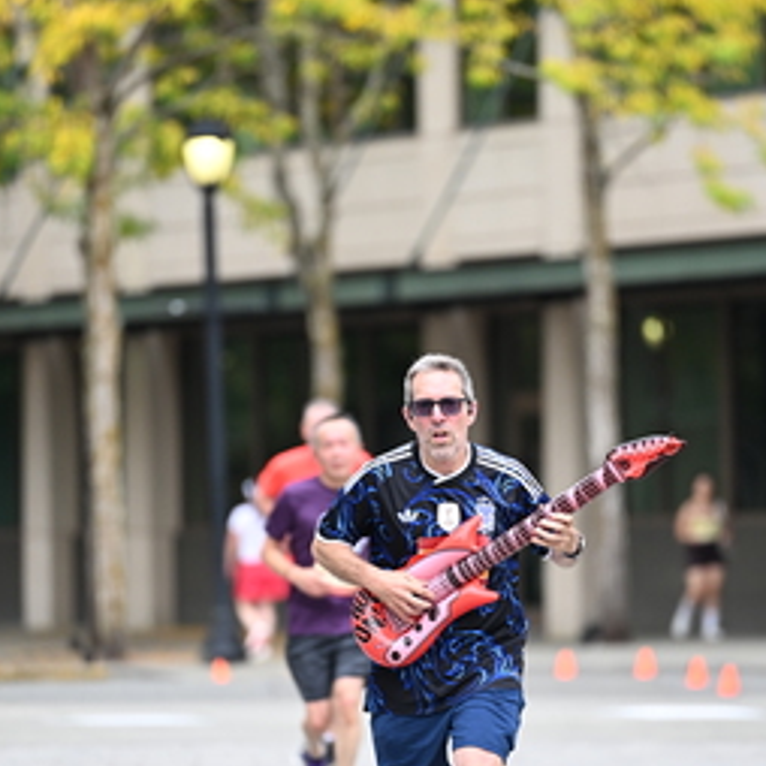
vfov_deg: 4.8
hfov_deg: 4.8
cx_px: 415
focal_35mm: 368
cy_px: 452
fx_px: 9213
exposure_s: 1/1600
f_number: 2.8
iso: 640
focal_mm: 200
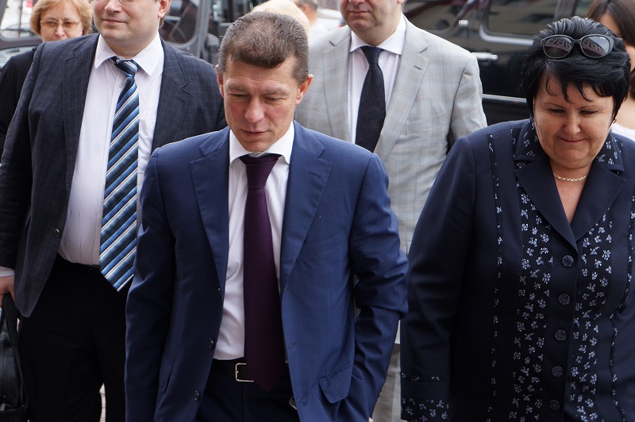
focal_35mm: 106
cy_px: 203
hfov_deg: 19.3
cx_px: 260
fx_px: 1861
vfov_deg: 12.9
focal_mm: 55
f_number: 5.6
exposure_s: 1/160
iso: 250
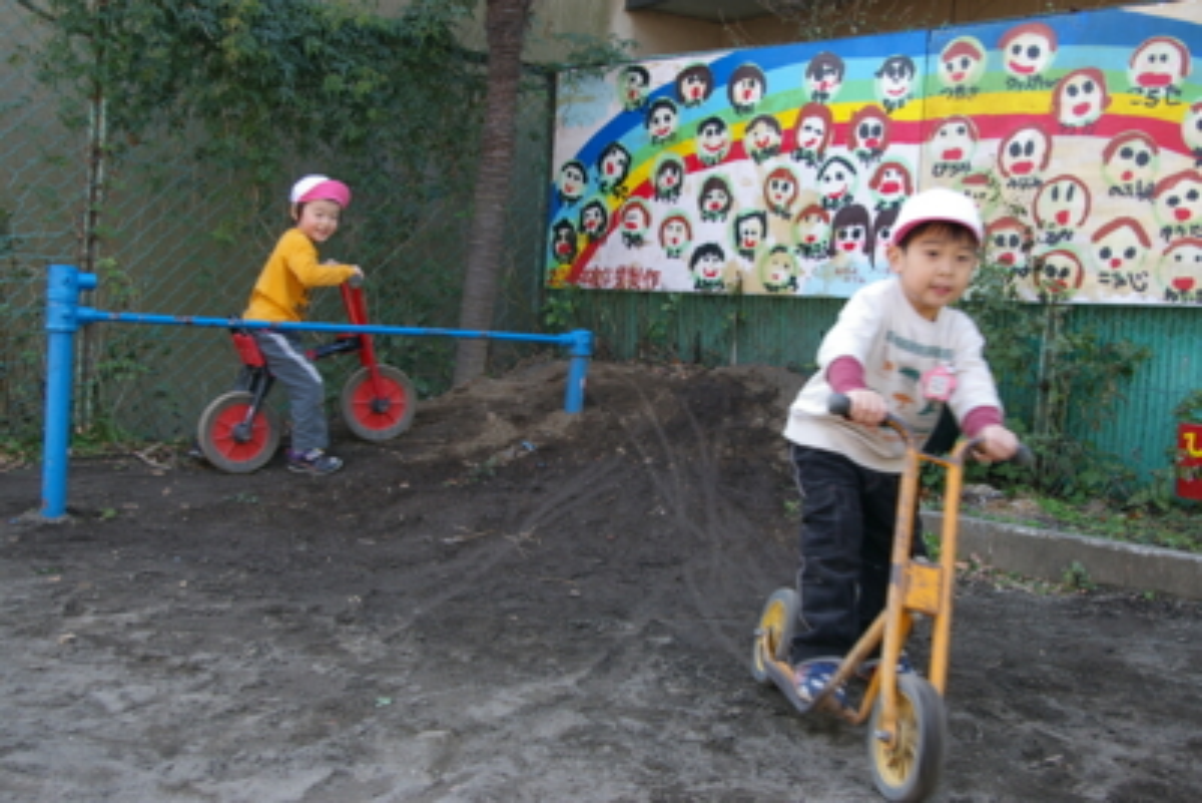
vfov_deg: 31.9
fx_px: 1403
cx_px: 601
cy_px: 402
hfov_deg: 46.4
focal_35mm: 42
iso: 200
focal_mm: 28
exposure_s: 1/90
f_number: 5.6
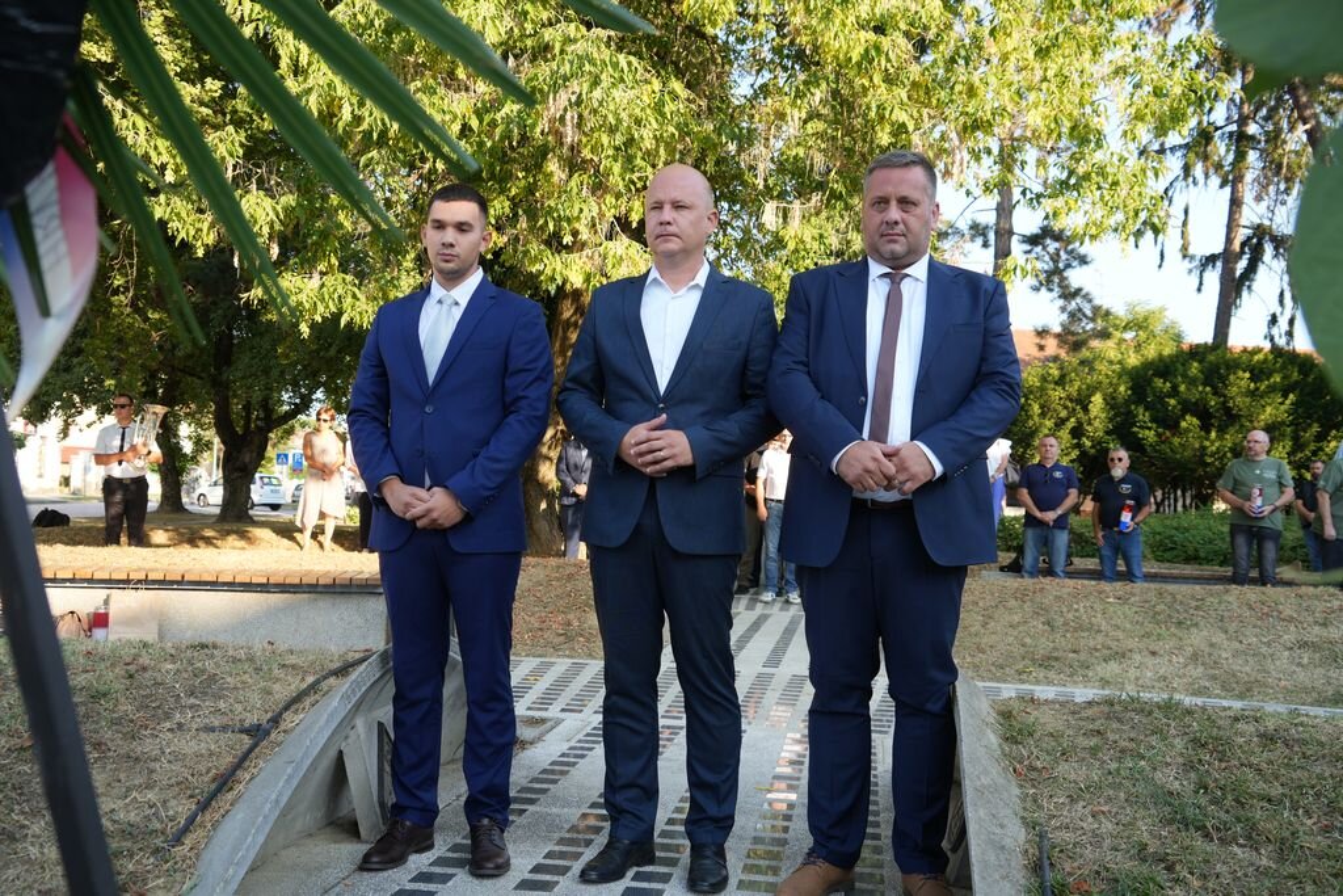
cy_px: 448
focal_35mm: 34
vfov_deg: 38.9
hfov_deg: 55.8
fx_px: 1268
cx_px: 672
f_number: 5.6
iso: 100
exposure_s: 1/80
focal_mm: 34
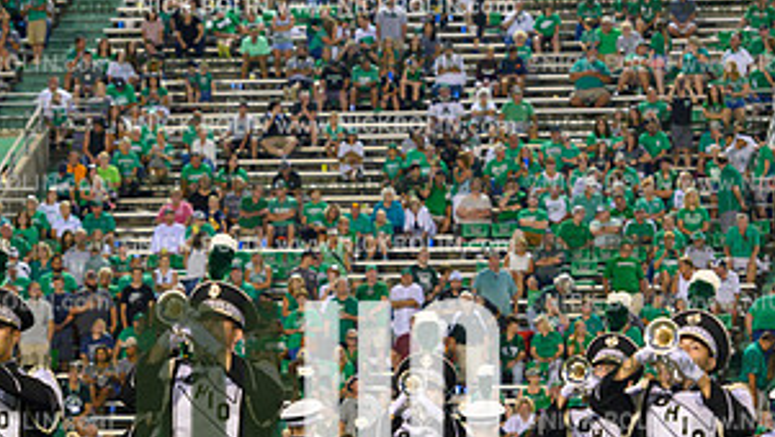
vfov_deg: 5.0
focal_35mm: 242
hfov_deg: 8.9
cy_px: 423
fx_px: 4978
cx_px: 317
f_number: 4
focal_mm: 120
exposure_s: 1/250
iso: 2500
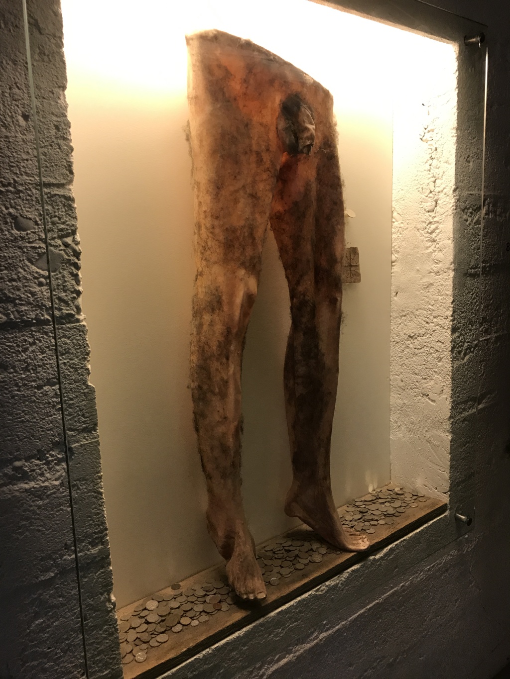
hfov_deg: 49.8
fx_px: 550
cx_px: 255
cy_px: 340
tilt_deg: -9.8
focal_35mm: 28
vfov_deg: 63.4
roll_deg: +2.8
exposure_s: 1/33
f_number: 1.8
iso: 40
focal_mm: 3.99
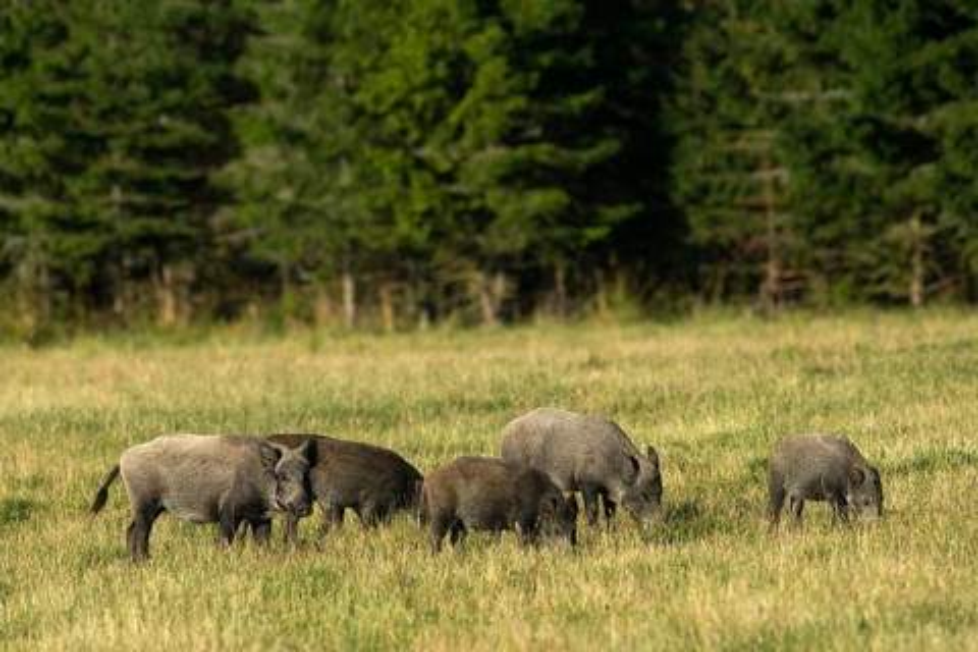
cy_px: 326
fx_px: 16299
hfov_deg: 3.4
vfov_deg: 2.3
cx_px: 489
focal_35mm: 600
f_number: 8
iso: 400
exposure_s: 1/1250
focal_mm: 600
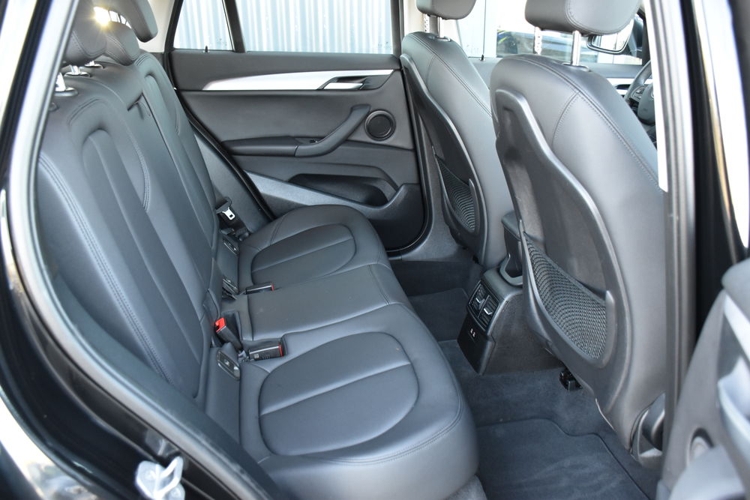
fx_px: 625
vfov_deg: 43.6
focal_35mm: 30
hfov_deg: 61.9
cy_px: 250
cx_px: 375
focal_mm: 20
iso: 1600
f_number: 3.5
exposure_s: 1/60
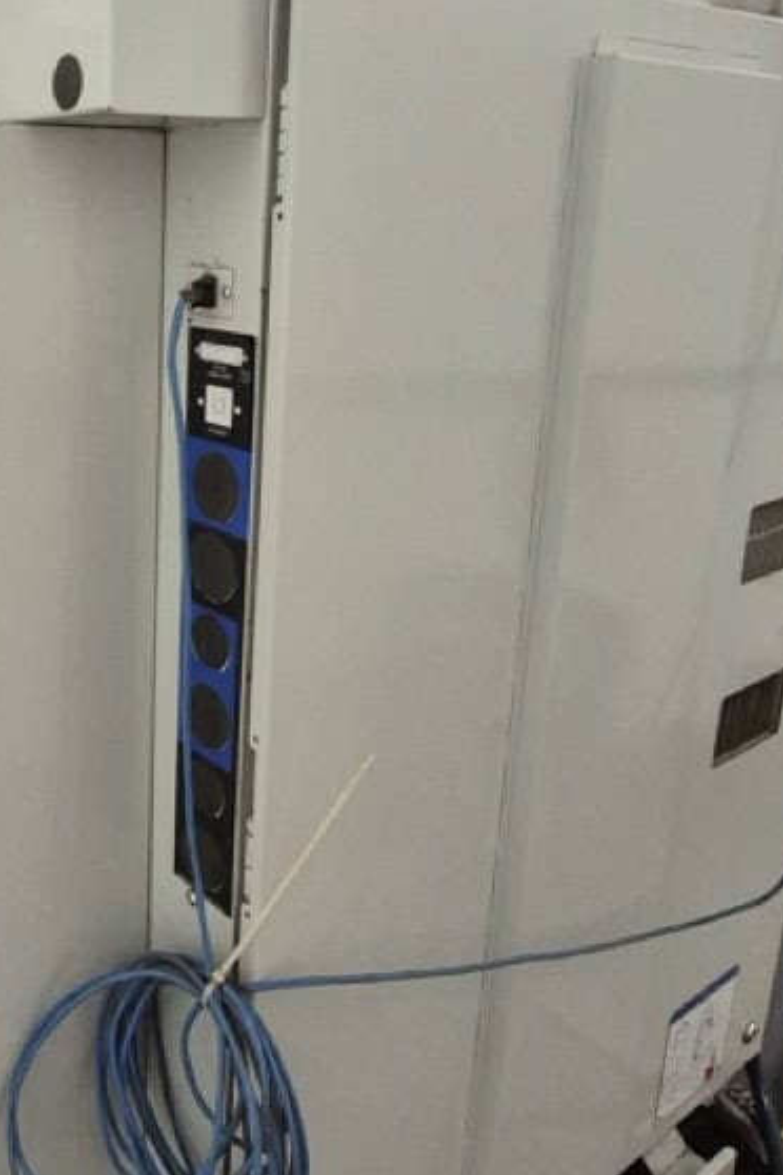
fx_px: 1011
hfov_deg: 38.6
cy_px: 434
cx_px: 40
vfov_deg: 59.4
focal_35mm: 31
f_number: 2.2
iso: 640
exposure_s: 1/60
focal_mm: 1.7
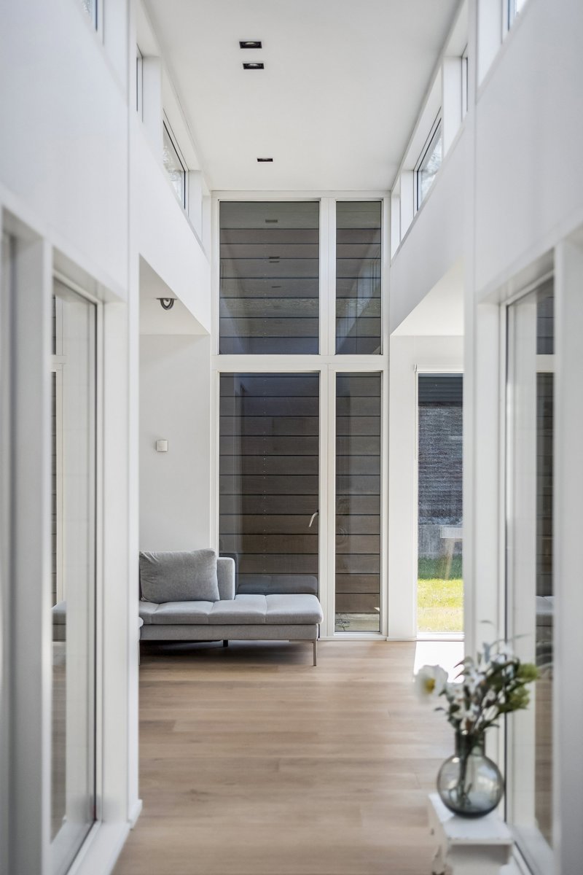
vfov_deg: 39.6
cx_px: 292
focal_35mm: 50
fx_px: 1214
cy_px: 438
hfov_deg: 27.0
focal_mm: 50
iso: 250
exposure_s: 1/1250
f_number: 1.8
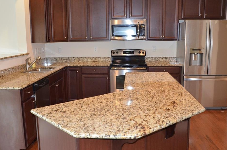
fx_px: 245
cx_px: 117
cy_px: 74
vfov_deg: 34.0
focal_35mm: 39
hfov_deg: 49.7
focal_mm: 24
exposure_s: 1/60
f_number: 4.5
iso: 1600
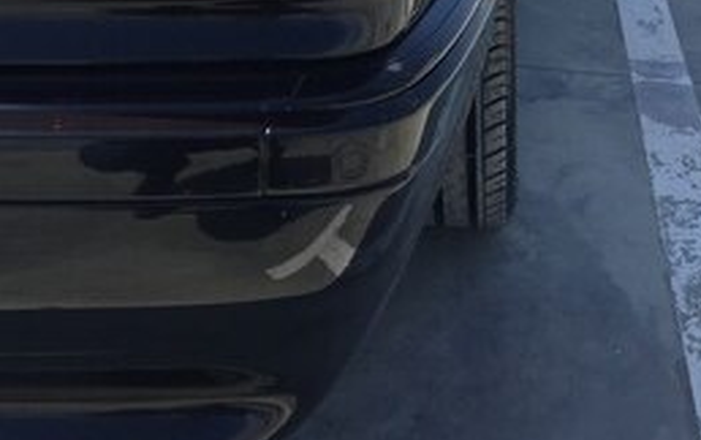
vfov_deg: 20.1
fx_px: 1129
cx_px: 329
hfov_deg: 34.5
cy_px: -147
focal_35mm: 59
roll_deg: -1.0
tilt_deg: -9.0
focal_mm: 4.15
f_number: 2.2
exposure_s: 1/2083
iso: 32
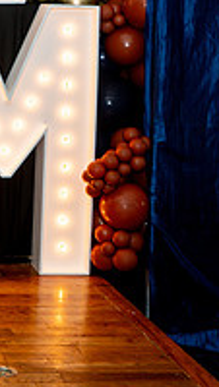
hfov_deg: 11.7
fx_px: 875
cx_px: -310
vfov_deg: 24.7
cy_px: 88
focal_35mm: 85
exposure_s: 1/125
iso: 500
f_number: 3.5
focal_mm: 28
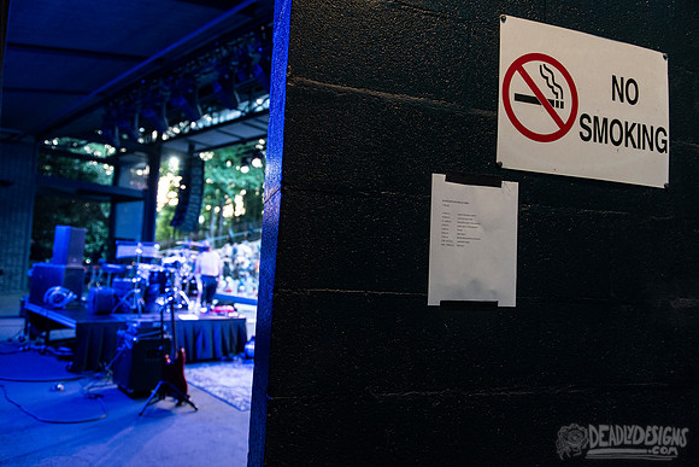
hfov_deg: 73.7
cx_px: 350
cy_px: 234
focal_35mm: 24
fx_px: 466
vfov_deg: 53.2
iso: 1000
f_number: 3.2
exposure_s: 1/125
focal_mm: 24
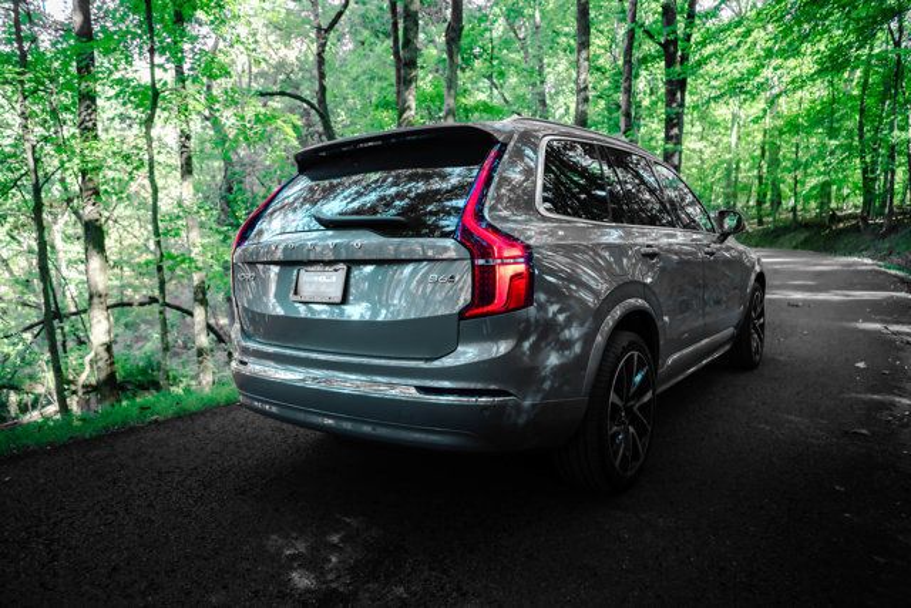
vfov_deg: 53.2
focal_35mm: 24
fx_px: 607
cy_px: 304
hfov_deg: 73.7
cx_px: 456
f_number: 2.8
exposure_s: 1/200
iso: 500
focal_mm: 24
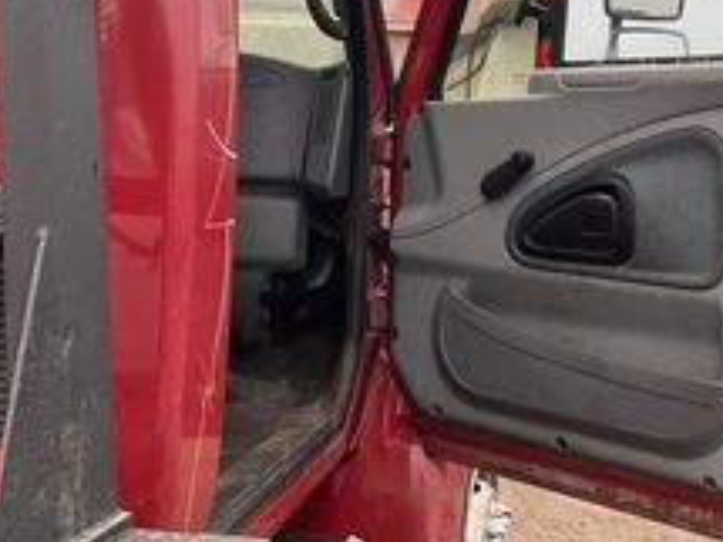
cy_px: 104
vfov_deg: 26.5
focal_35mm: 54
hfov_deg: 35.5
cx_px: 393
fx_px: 1127
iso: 25
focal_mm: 3
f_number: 1.8
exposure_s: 1/253
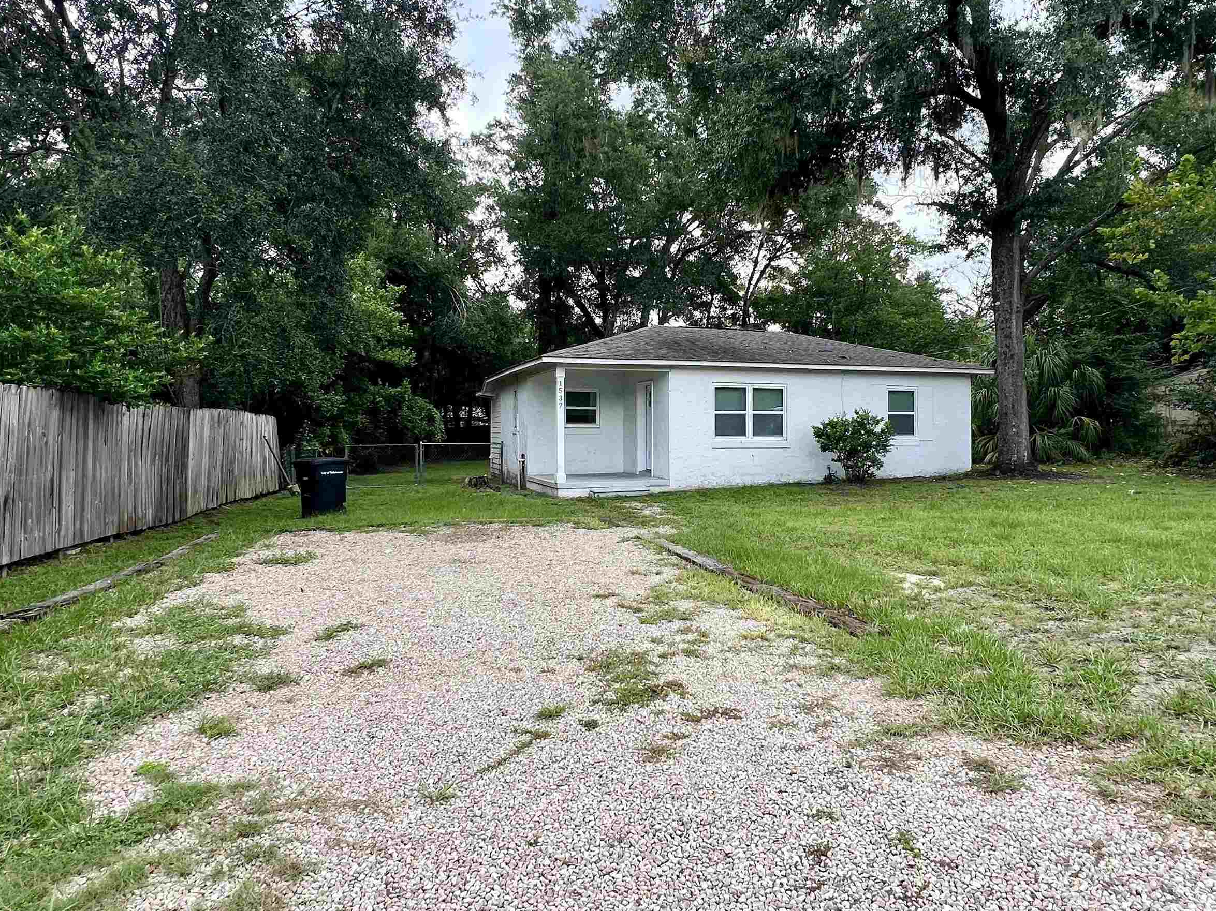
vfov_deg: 74.2
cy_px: 385
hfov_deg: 89.6
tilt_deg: +0.4
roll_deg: +0.3
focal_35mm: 17
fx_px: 597
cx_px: 741
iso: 32
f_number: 1.8
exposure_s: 1/139
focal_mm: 1.57
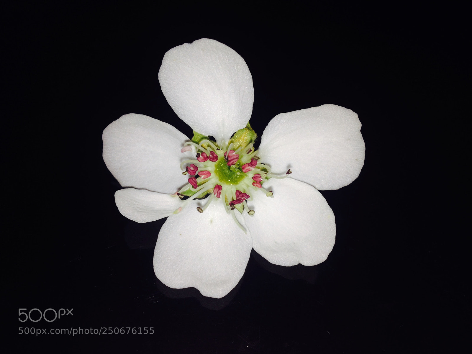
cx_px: 236
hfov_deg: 52.6
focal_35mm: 35
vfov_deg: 40.7
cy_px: 177
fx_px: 477
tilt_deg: -55.8
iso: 50
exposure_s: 1/74
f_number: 2.4
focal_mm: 4.28
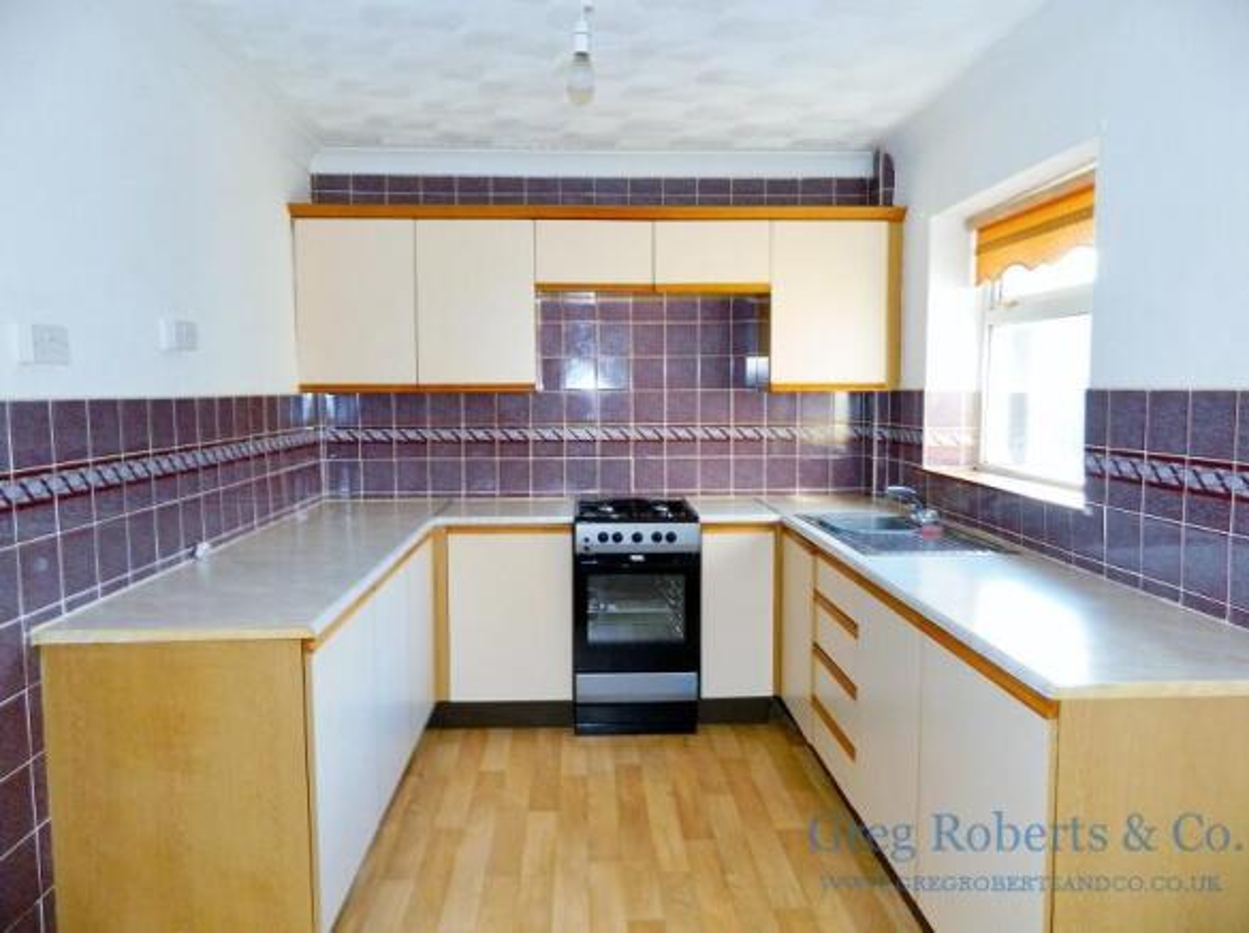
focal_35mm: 25
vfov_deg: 54.8
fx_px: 901
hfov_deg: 69.5
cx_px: 624
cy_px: 466
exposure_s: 1/30
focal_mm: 4.5
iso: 160
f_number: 3.1
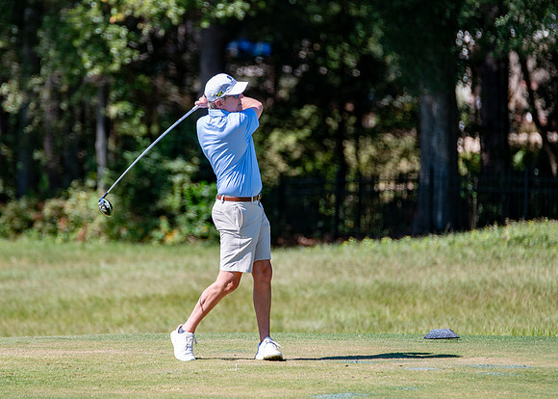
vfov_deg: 4.1
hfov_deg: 5.8
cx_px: 262
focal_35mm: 350
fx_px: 5541
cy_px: 174
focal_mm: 195
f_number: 2.8
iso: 100
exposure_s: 1/1250
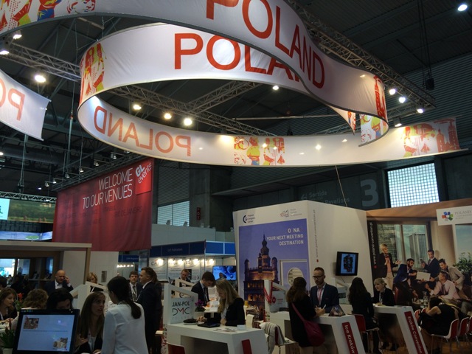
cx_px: 236
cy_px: 177
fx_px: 395
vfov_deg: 48.2
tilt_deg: +12.4
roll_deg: +2.2
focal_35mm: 29
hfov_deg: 61.7
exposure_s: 1/100
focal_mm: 4.15
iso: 50
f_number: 2.2
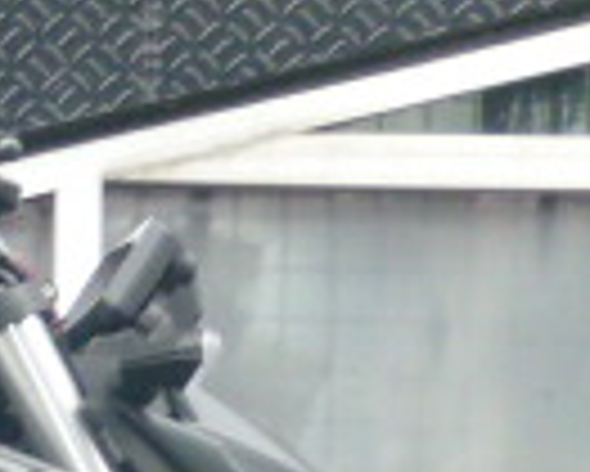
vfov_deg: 10.4
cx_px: -622
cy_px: 706
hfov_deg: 11.9
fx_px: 2499
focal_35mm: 143
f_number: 3.6
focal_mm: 5.4
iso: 400
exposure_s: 1/60
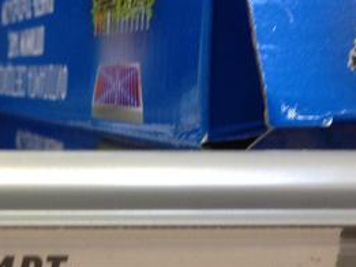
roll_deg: -2.3
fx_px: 1039
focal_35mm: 101
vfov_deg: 14.5
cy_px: 245
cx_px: -71
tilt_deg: -10.2
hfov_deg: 18.4
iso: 125
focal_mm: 4.12
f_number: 2.4
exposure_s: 1/20
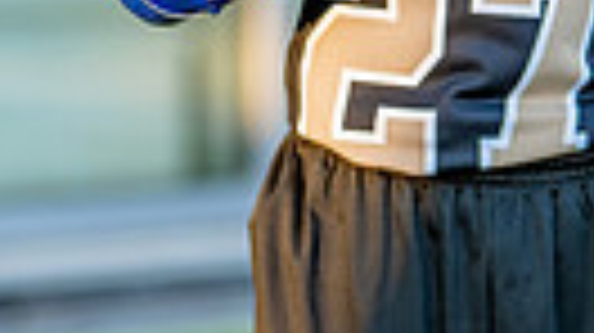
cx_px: 493
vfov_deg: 4.5
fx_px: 4233
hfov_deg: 8.0
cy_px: -149
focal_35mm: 269
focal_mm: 50
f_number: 1.2
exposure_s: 1/1600
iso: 200
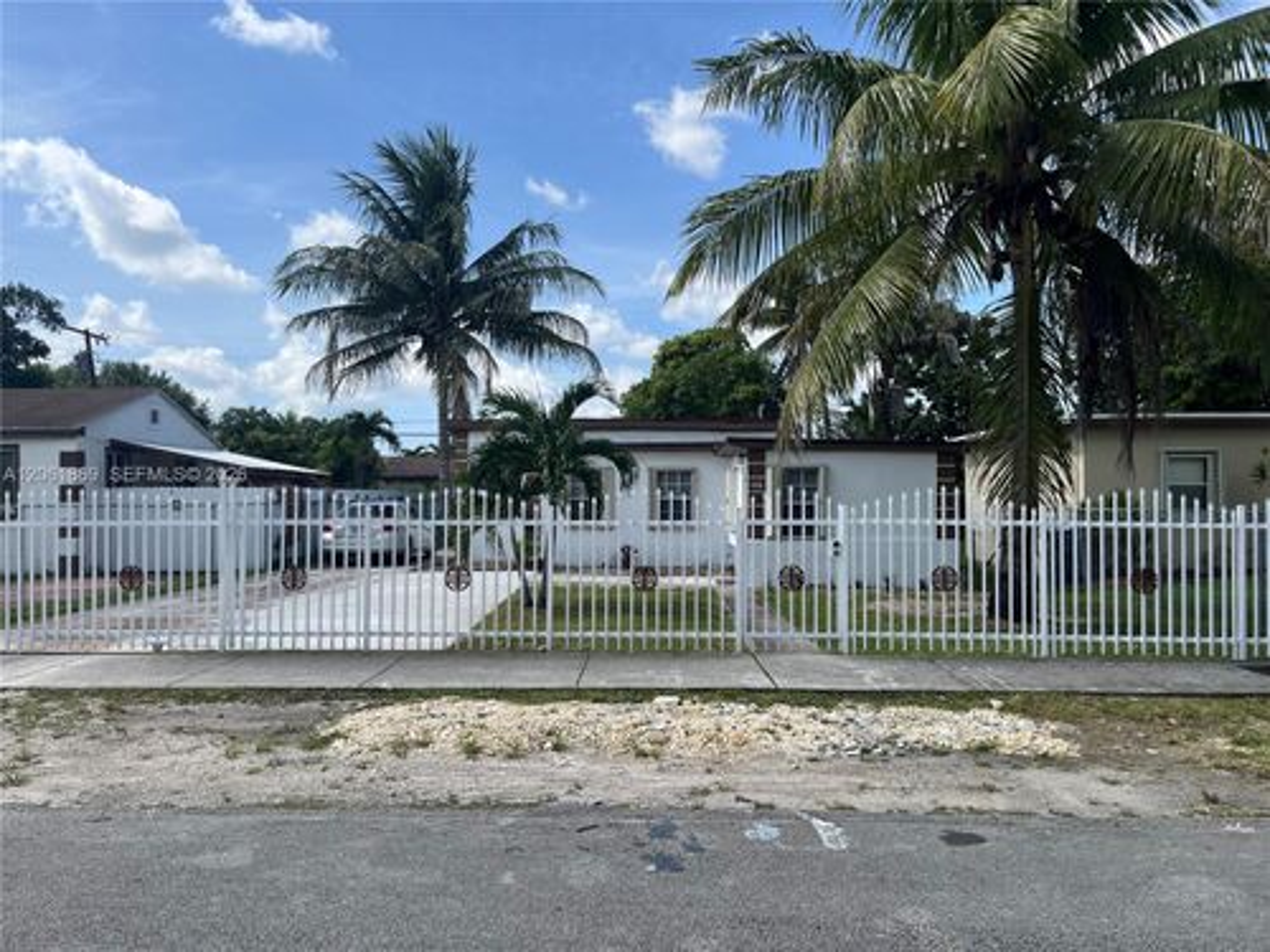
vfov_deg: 53.1
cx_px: 635
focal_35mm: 26
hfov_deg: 67.3
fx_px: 954
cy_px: 476
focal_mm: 5.1
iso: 50
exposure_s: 1/3413
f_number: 1.6
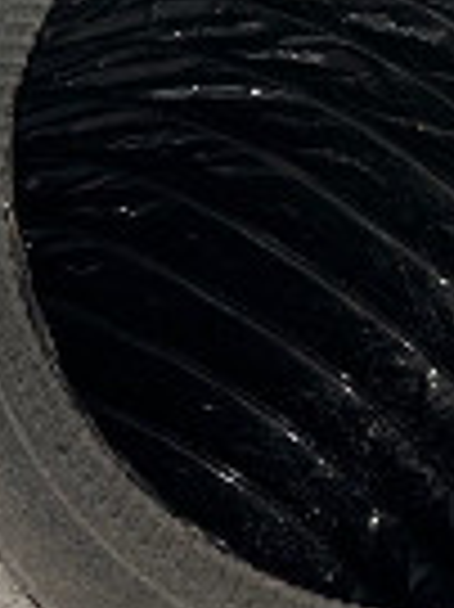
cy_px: 493
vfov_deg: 21.5
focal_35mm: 90
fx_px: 1576
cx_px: 366
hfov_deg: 16.3
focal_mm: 4
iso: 20
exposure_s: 1/428
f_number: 1.8
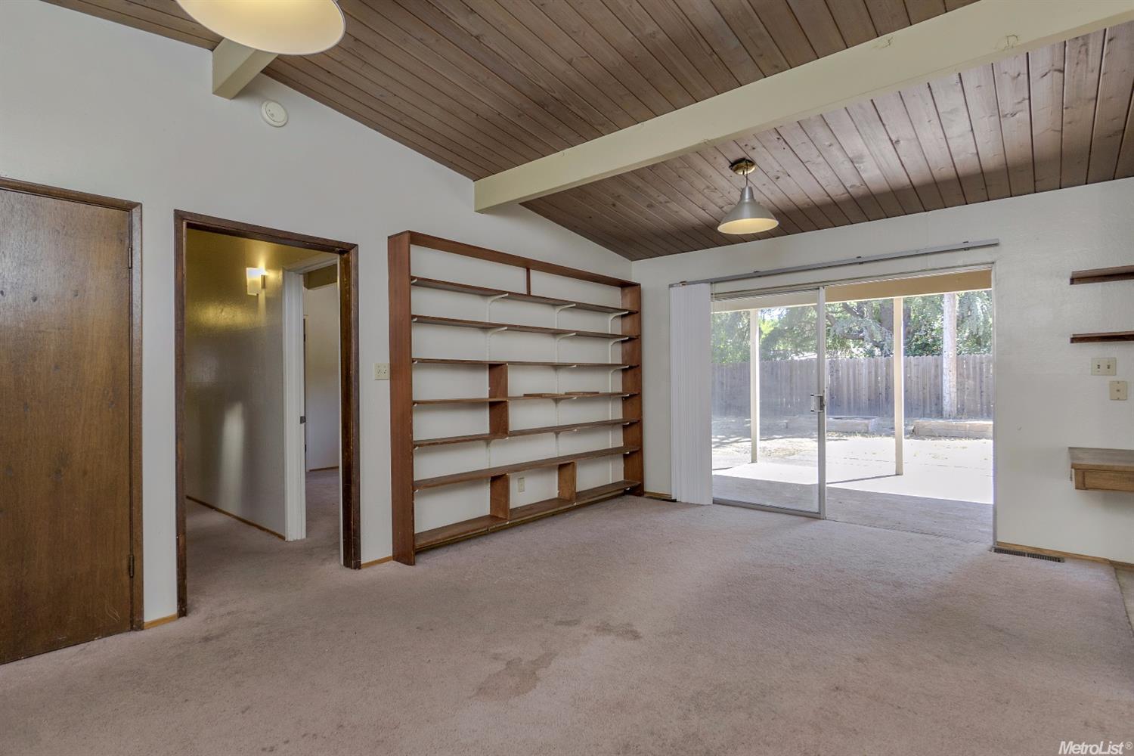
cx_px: 567
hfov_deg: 90.0
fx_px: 567
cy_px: 378
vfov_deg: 67.4
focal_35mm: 18
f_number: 5
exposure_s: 1/30
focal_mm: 12
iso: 100
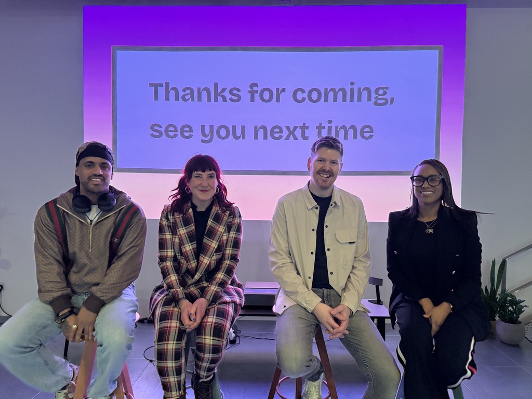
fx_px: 369
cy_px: 200
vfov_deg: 56.8
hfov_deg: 71.6
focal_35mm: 24
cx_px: 266
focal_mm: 6.76
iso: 400
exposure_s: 1/60
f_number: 1.78
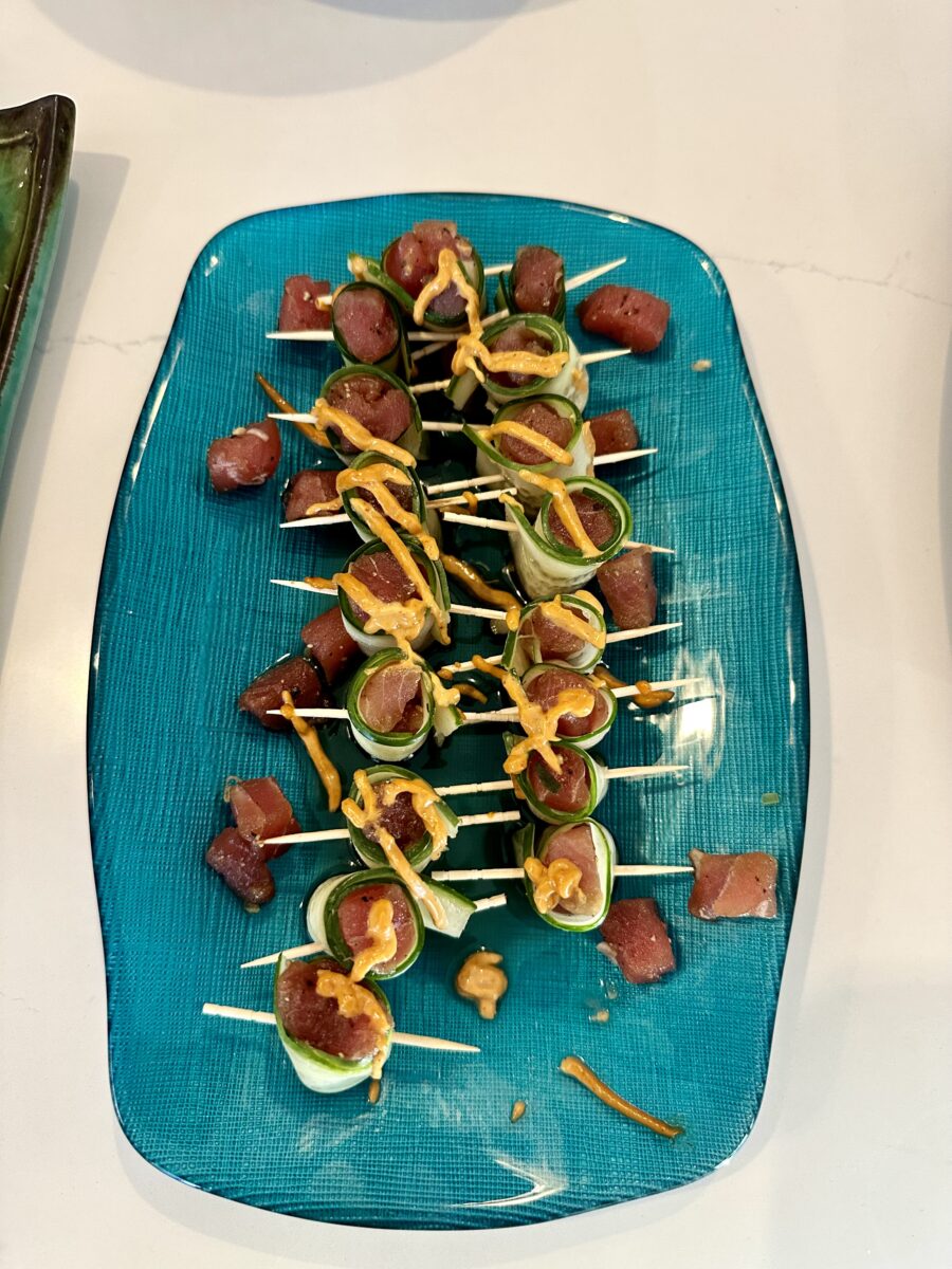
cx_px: 476
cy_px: 634
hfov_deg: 56.8
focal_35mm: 24
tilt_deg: -77.0
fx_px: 880
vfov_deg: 71.6
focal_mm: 6.86
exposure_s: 1/60
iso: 320
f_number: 1.78
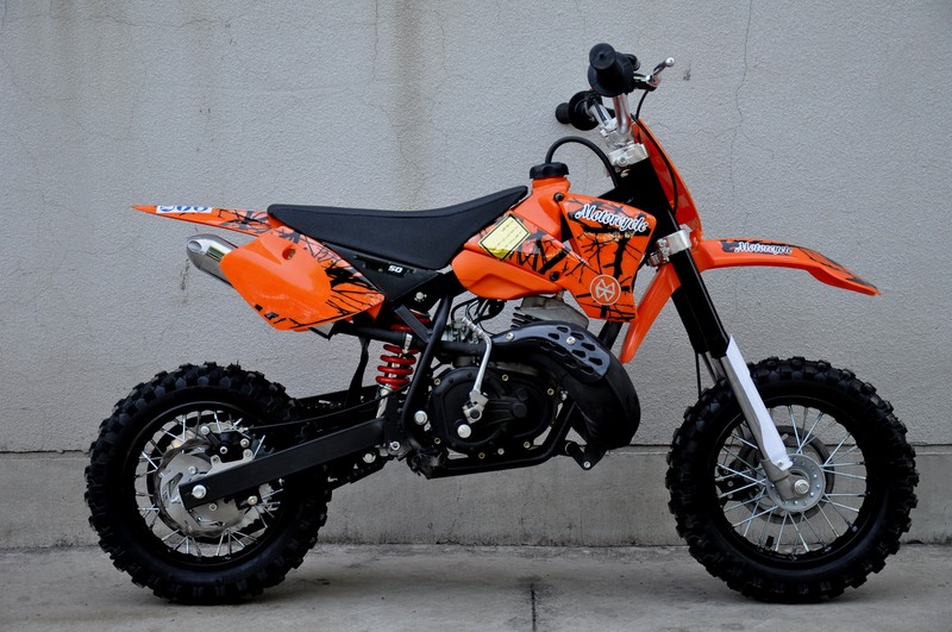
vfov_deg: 21.5
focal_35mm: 63
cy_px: 316
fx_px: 1664
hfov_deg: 31.9
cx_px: 476
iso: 200
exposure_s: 1/80
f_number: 4.8
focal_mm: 42
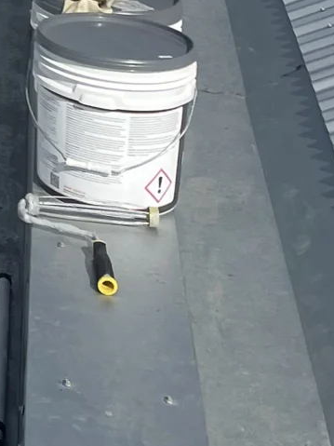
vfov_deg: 13.1
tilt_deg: -9.6
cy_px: -315
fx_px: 1789
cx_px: -548
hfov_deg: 9.2
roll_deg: +1.6
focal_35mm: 139
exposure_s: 1/9804
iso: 32
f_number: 1.6
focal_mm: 4.2
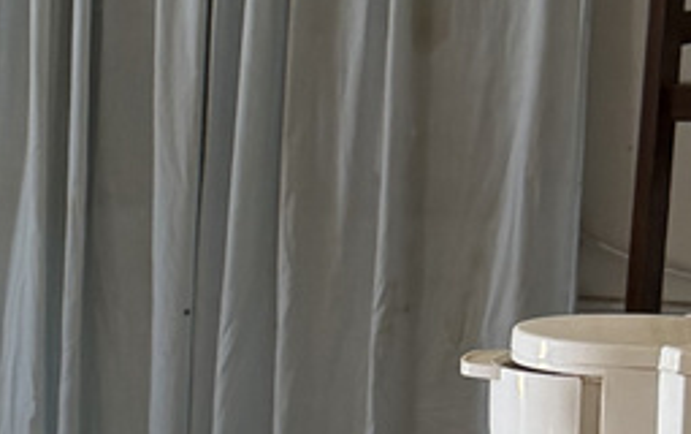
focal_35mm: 153
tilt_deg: -12.1
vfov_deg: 8.5
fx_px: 2884
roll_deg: +1.6
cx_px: -390
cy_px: 572
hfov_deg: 12.8
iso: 200
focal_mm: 6.76
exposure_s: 1/96
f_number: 1.78
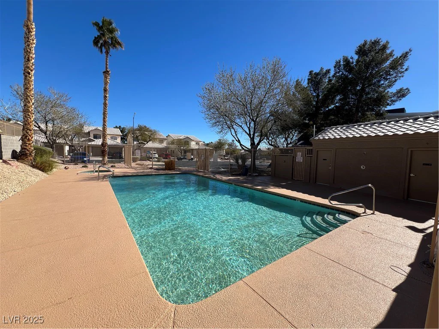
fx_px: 165
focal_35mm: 13
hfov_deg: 106.2
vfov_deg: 89.9
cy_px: 164
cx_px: 220
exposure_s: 1/1727
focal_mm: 1.57
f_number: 1.8
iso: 32
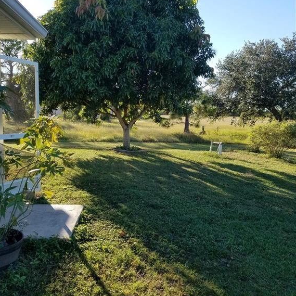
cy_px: 167
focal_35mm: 31
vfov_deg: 52.4
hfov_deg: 52.5
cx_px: 147
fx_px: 300
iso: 50
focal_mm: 4.2
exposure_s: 1/1232
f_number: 1.7
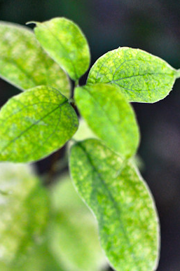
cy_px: 157
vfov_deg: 22.2
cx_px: 50
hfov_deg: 14.8
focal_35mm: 92
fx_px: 691
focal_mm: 35
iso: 1600
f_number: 1.8
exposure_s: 1/200
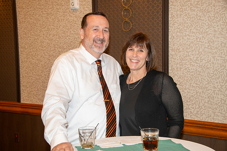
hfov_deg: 32.4
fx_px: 391
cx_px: 114
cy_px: 76
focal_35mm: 62
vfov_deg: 21.9
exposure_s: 1/60
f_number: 5.6
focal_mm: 62
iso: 2000
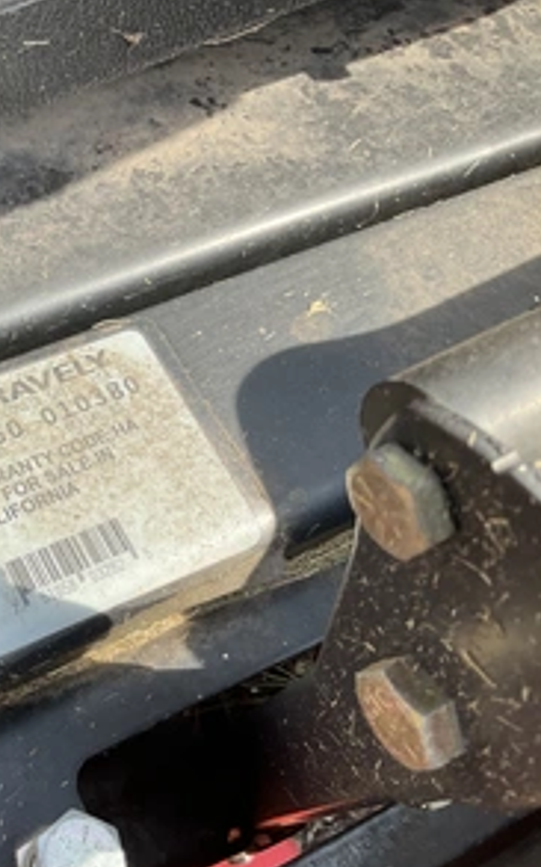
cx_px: -44
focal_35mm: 42
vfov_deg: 47.2
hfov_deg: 28.0
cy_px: 432
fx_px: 991
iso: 25
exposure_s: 1/442
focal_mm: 3
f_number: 1.8
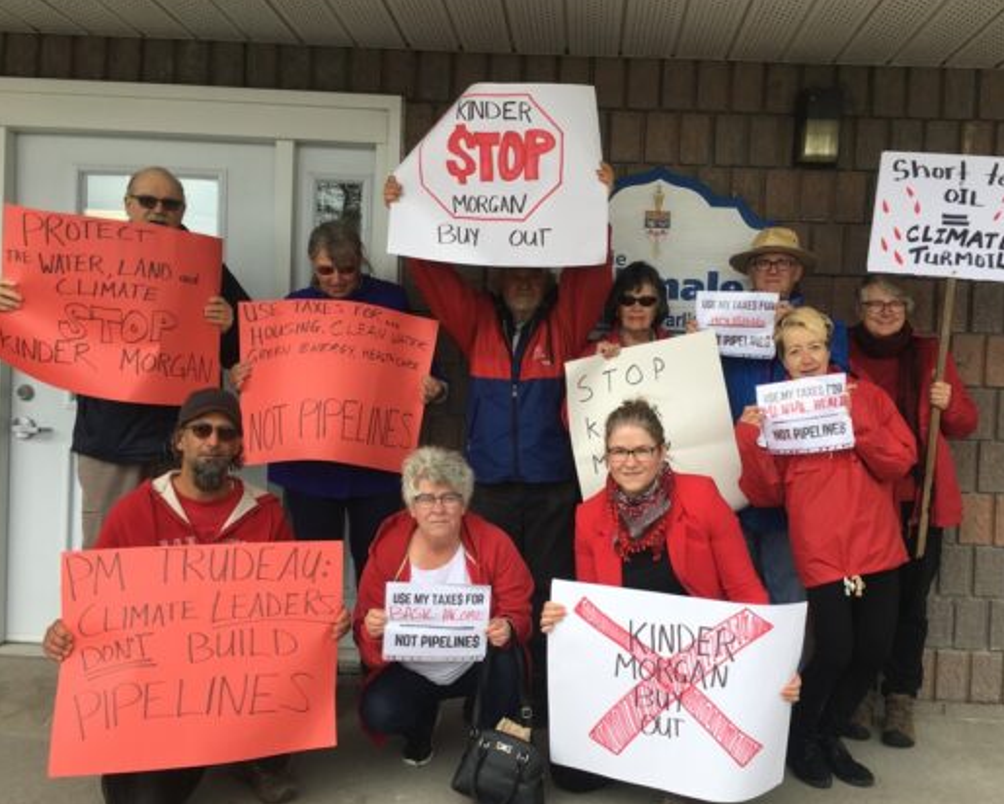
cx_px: 579
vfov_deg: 44.5
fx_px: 981
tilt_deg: -1.4
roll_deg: -1.2
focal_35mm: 33
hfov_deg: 54.0
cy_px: 416
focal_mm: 4.15
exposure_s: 1/361
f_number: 2.2
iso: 25
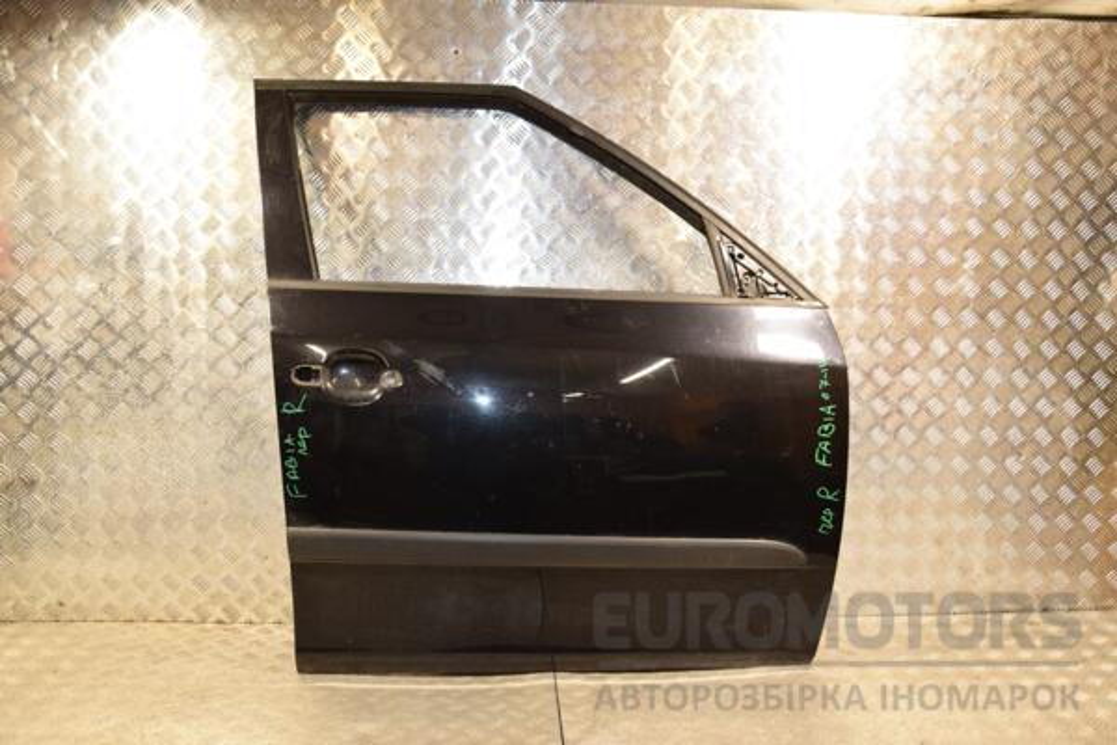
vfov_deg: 41.7
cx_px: 558
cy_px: 372
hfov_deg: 59.5
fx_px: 977
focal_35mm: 32
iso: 800
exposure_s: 1/100
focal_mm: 21
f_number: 5
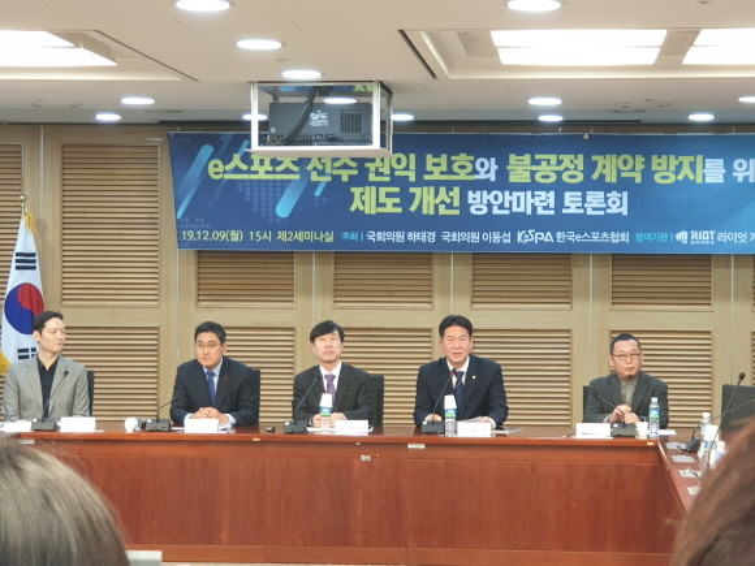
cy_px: 283
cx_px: 378
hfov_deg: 36.8
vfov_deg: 28.0
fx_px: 1134
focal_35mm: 52
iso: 125
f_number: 2.4
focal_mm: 6
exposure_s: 1/30
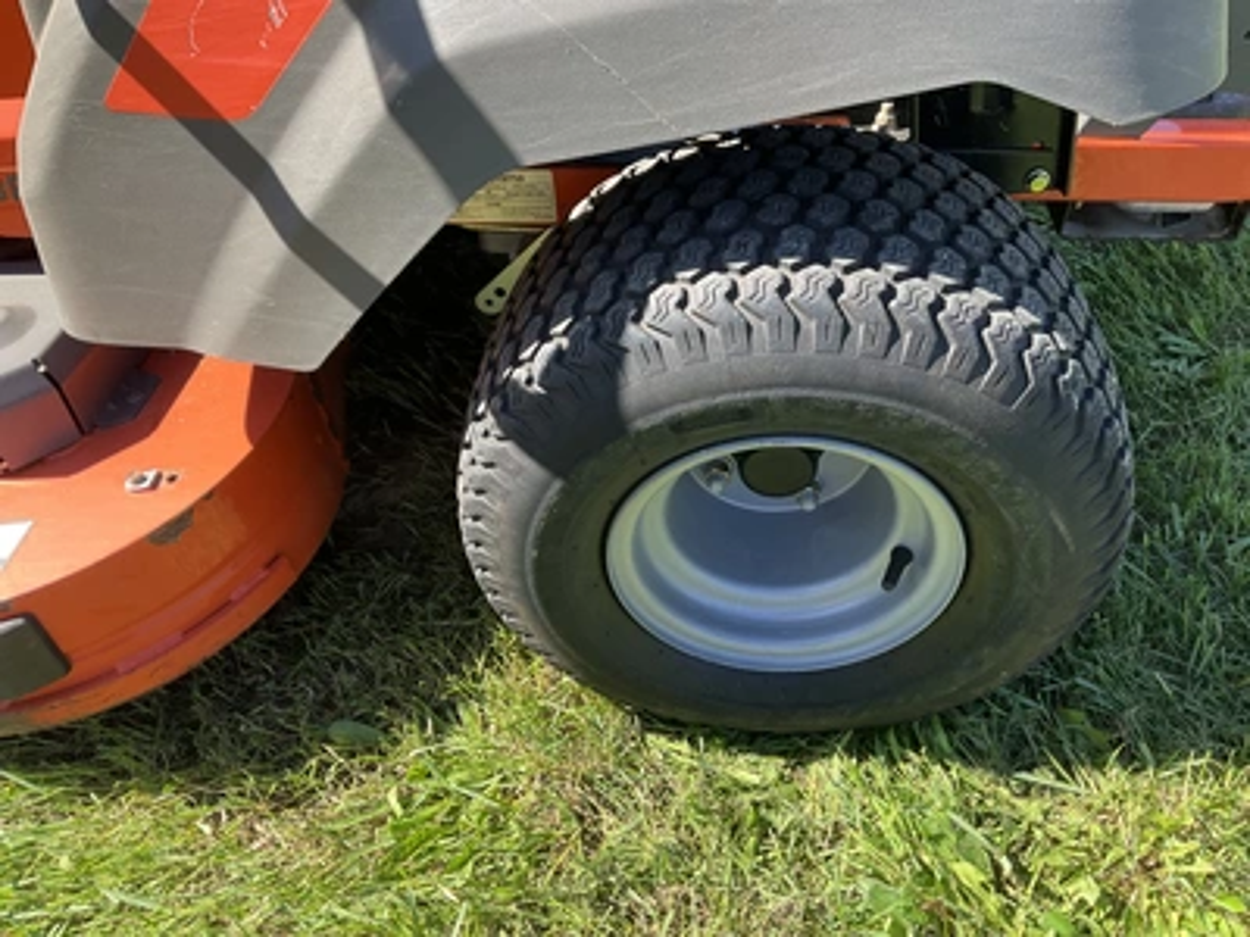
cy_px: 468
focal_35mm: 29
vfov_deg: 48.2
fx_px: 1047
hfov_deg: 61.7
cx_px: 625
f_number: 1.8
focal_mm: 3
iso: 20
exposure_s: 1/213
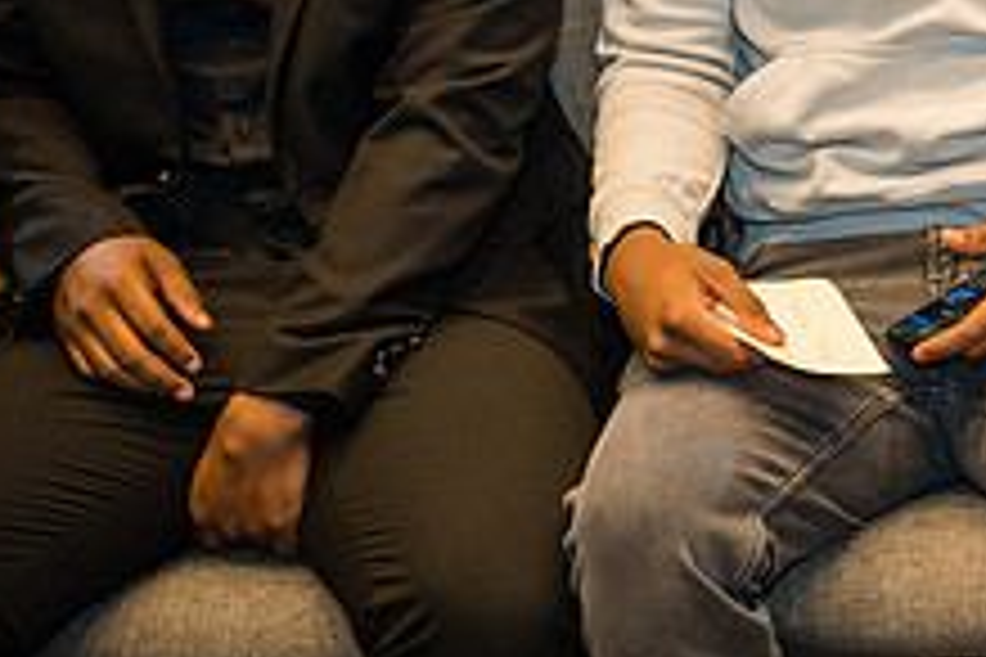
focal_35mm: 125
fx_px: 3423
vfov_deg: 10.8
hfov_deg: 15.7
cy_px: -110
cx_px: 1247
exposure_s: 1/250
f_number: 2.8
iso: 1250
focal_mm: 47.2
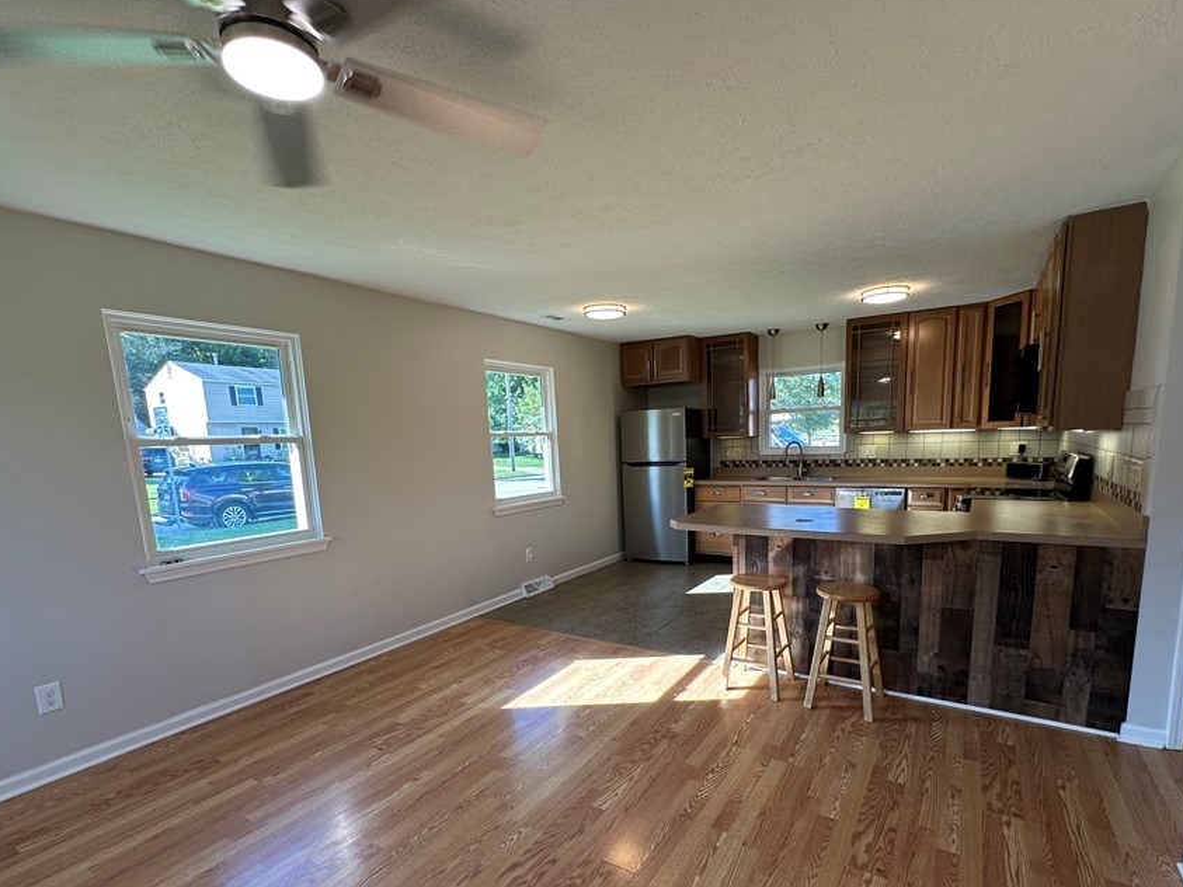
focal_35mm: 17
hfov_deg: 91.0
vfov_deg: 74.0
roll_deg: +2.3
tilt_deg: -9.6
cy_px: 529
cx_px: 616
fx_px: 581
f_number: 2.2
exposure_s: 1/120
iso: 80
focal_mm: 2.22
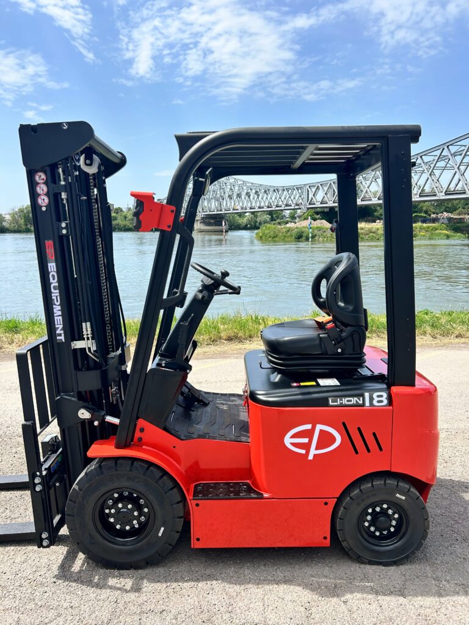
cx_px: 234
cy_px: 312
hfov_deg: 53.1
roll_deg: +0.5
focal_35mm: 26
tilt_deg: -10.3
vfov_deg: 67.3
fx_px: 470
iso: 50
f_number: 1.5
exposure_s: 1/1575
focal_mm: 5.7
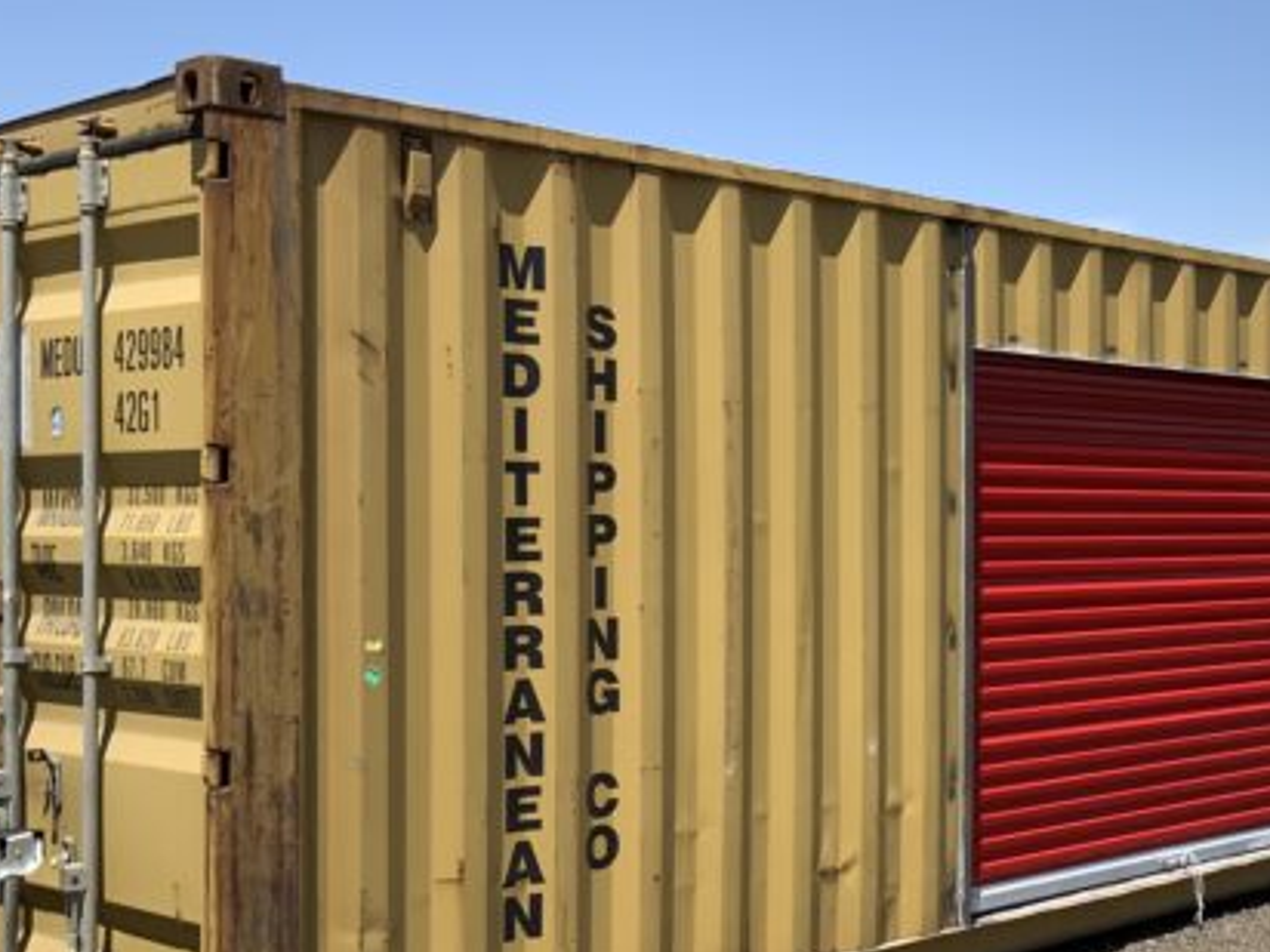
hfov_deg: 34.0
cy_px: 524
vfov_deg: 27.0
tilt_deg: -3.2
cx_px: 1088
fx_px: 1981
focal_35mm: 54
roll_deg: -0.2
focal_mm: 3
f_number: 1.8
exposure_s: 1/2058
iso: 16
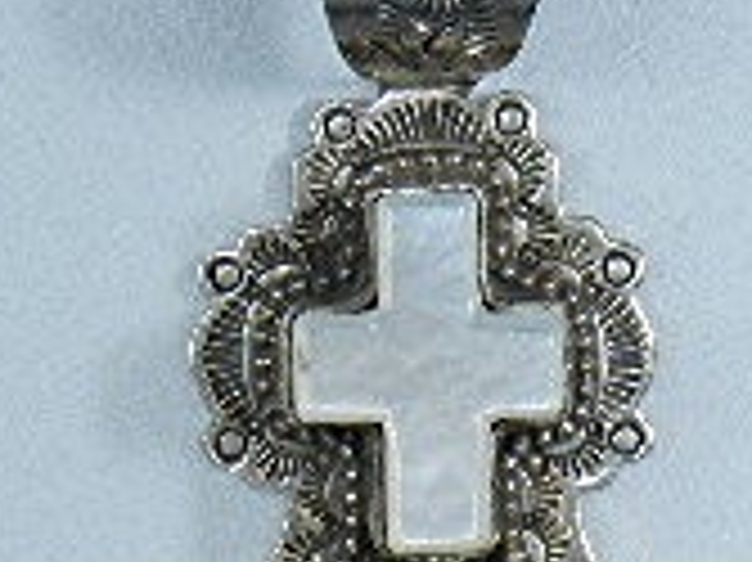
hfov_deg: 5.8
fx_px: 7403
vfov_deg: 4.3
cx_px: 437
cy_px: 827
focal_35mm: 341
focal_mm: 16
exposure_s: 1/40
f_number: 4.4
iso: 230
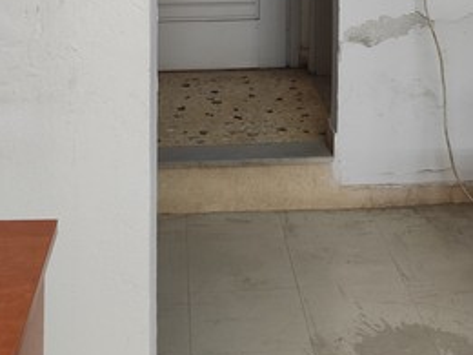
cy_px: -103
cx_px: 227
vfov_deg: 21.5
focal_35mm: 62
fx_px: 847
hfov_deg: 31.2
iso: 400
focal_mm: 6.14
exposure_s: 1/100
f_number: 1.65
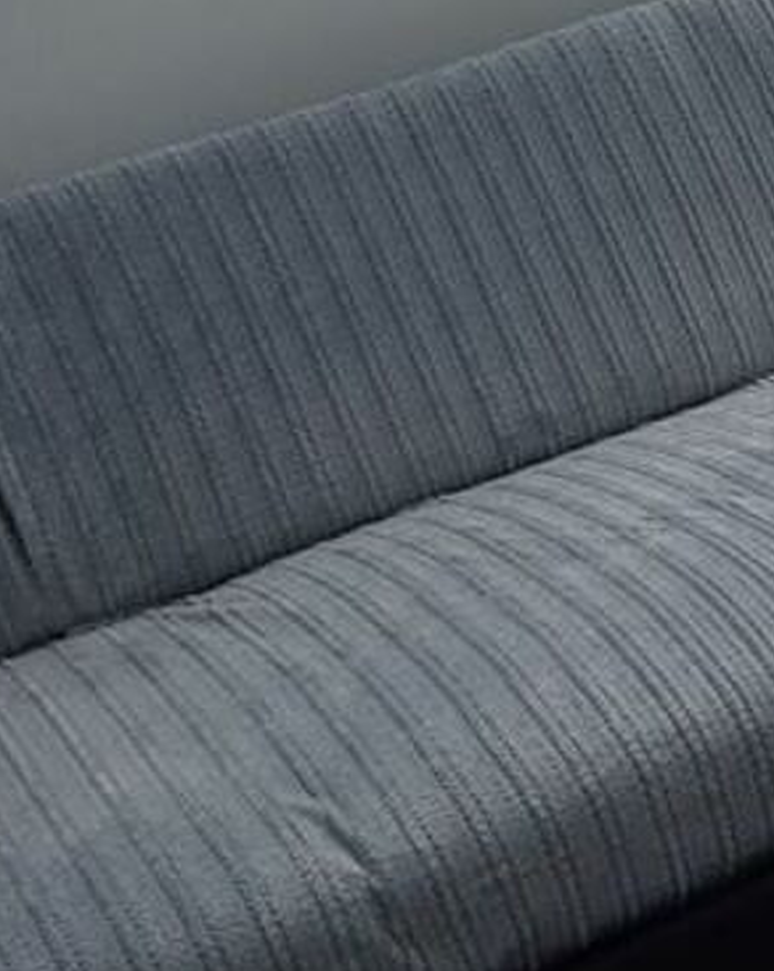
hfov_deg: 15.5
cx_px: 1251
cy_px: 609
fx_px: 2553
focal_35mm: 89
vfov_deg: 21.5
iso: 100
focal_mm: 4.65
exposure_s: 1/100
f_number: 1.8
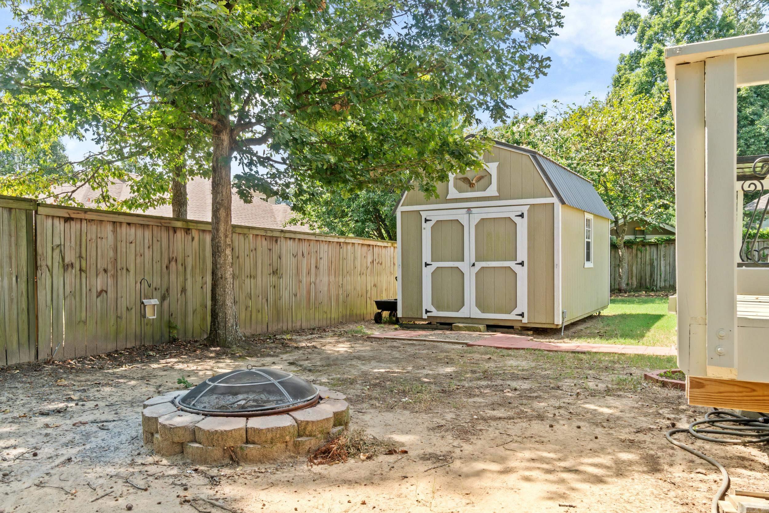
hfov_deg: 67.4
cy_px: 256
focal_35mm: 27
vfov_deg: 47.9
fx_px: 577
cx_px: 384
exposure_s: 1/30
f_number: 9
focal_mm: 18
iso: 250
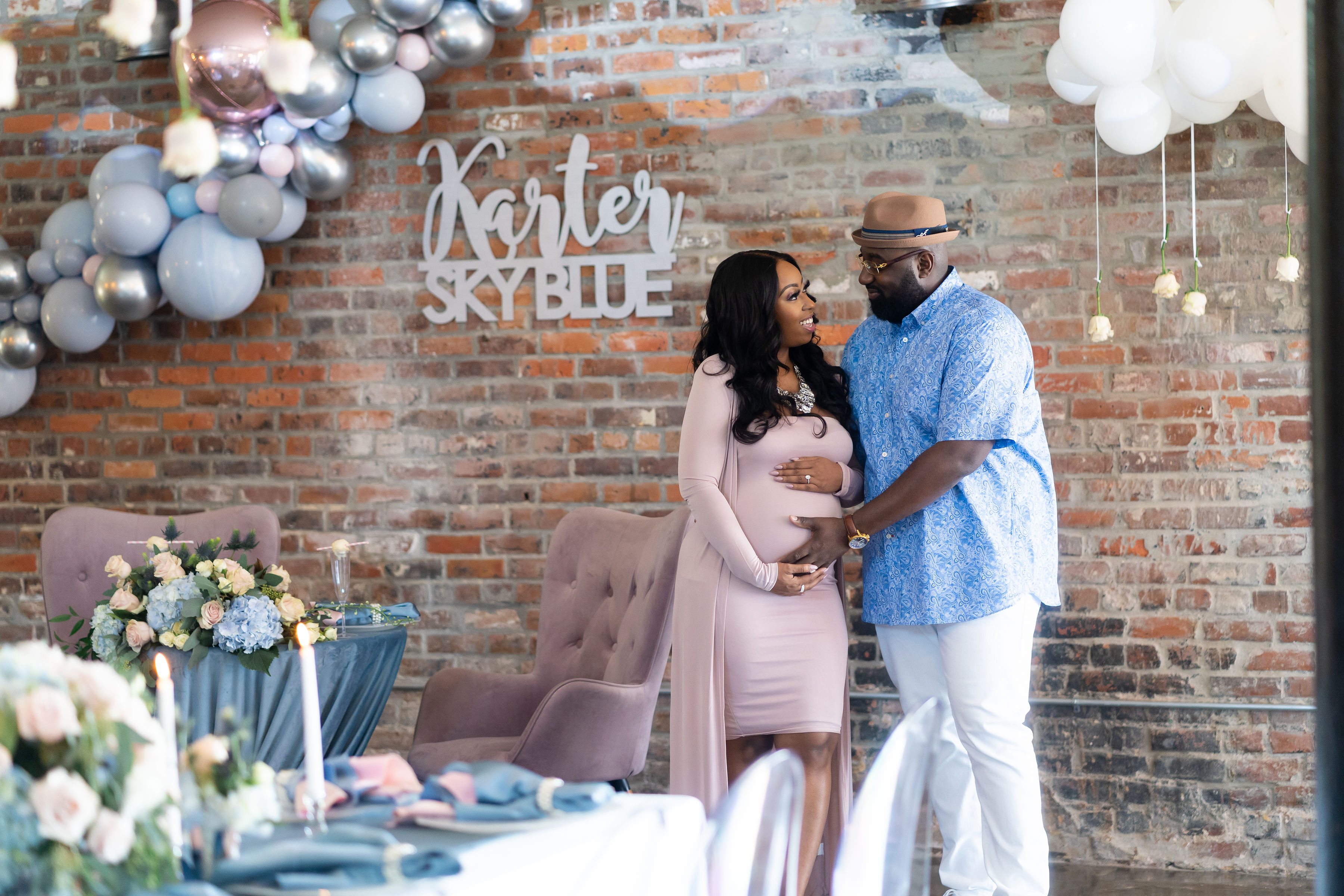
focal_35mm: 85
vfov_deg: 16.1
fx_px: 3173
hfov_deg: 23.9
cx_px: 672
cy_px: 448
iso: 800
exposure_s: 1/200
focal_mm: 85
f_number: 2.2
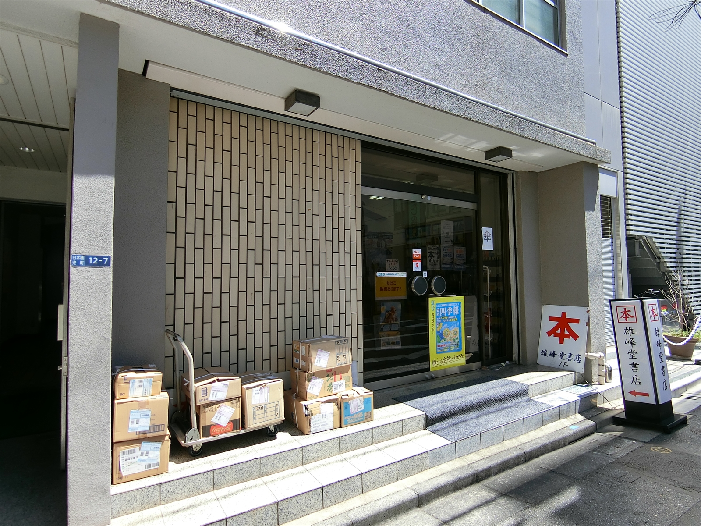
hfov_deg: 84.7
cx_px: 350
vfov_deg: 68.7
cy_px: 263
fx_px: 385
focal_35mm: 19
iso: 80
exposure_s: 1/640
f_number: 2.7
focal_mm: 4.06
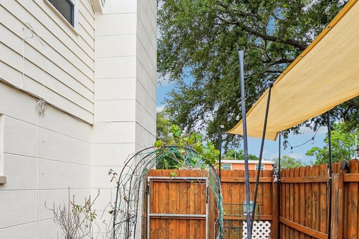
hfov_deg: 65.5
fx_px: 279
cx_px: 185
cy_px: 188
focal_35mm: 28
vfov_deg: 44.3
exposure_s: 1/90
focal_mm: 10
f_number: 8
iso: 100
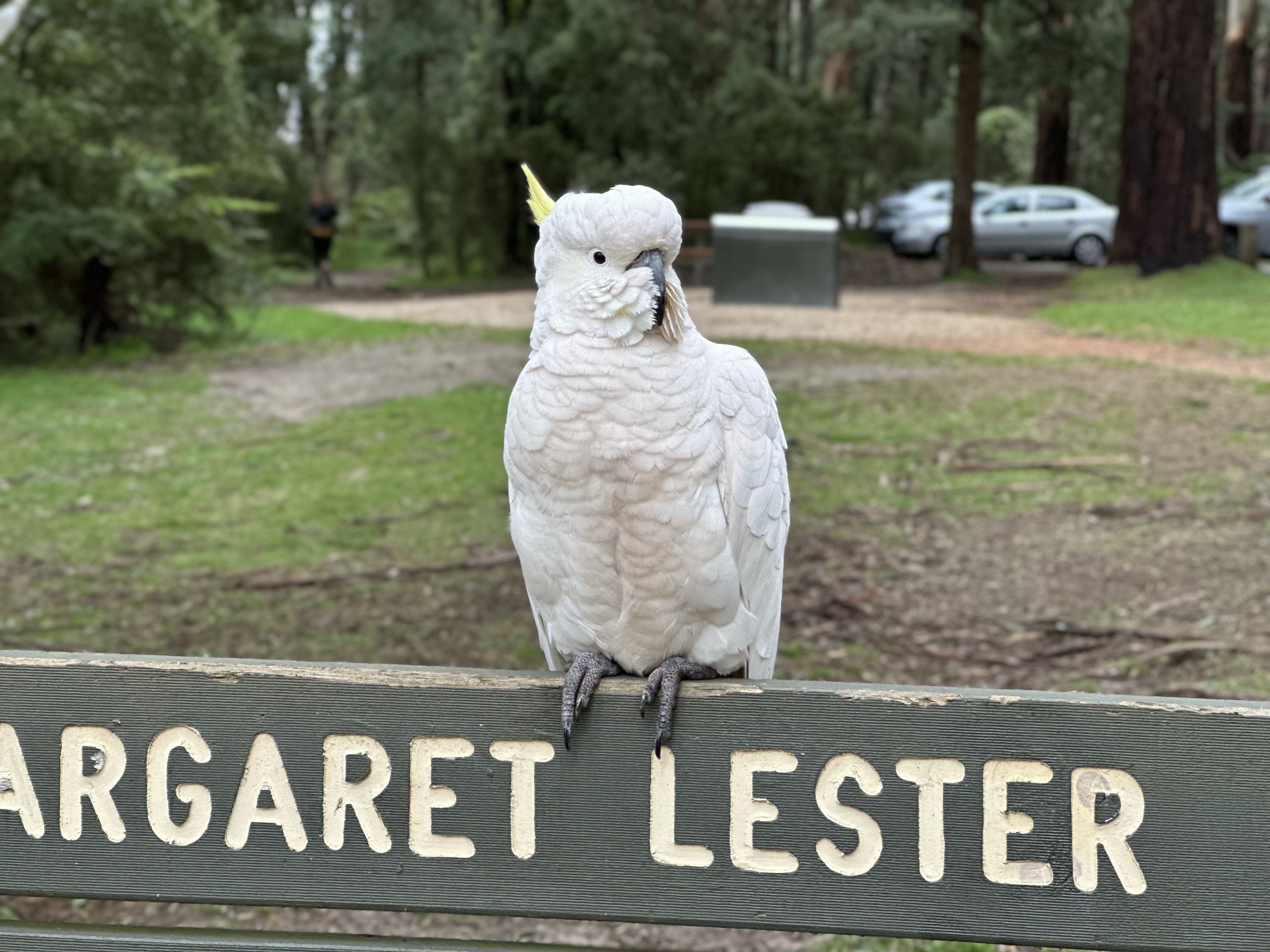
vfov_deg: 19.1
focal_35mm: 77
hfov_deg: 25.3
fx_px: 2825
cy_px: 476
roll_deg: -0.2
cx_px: 635
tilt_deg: -3.1
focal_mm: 9
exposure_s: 1/121
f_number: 2.8
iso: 80
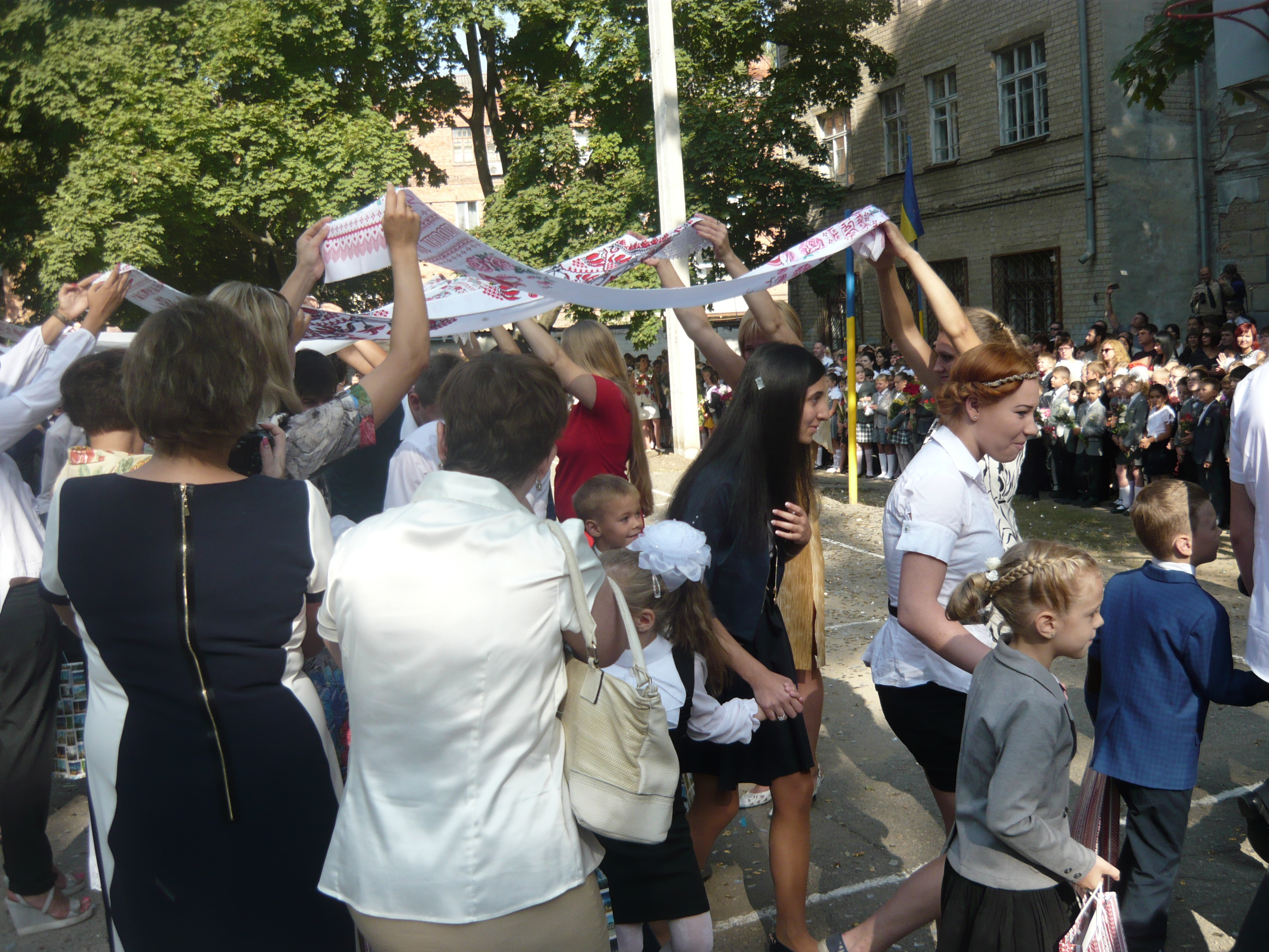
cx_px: 634
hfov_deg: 55.4
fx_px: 1210
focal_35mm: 33
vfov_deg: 42.9
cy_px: 476
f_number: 2.8
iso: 100
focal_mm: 5.5
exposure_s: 1/500
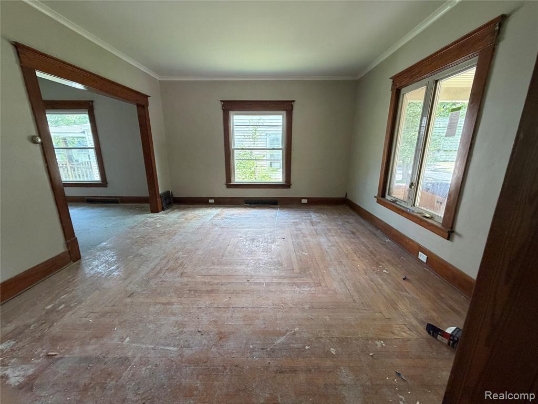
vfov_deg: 85.7
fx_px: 218
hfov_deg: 102.1
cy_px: 202
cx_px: 269
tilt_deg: -13.5
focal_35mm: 14
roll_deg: +0.2
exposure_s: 1/69
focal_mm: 2.22
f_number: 2.2
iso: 320
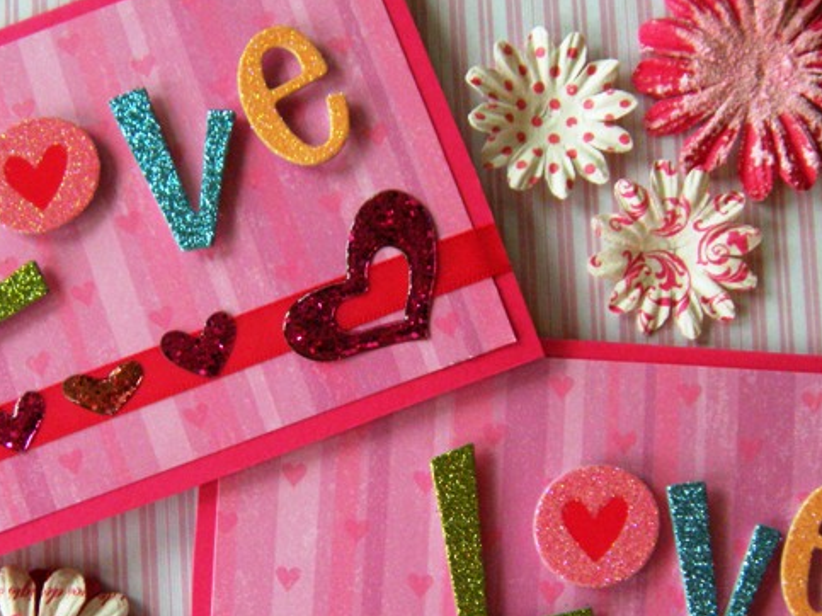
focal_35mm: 58
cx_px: 373
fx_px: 1377
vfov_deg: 25.1
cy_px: 395
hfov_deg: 33.2
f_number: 3.8
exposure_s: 1/53.5
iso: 356
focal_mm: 5.9
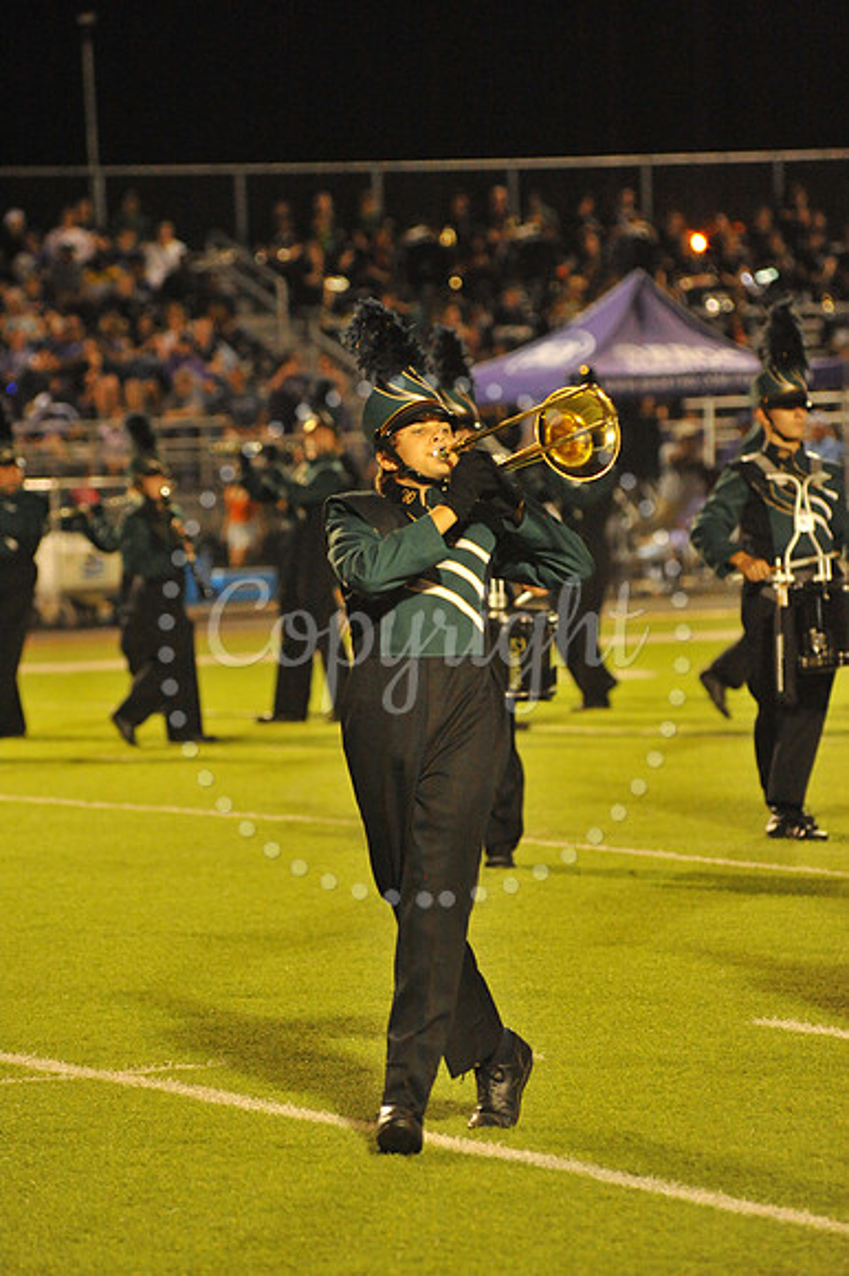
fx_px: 7083
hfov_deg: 6.9
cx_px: 424
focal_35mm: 200
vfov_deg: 10.3
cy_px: 638
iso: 6400
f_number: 5
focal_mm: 200
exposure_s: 1/200
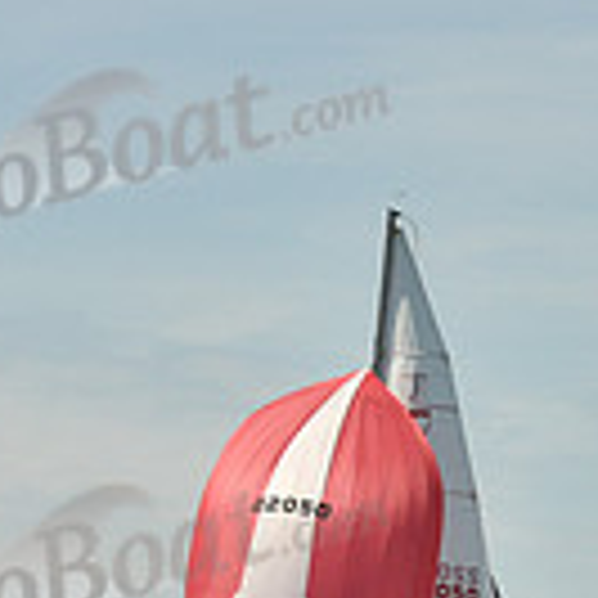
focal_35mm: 370
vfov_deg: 4.7
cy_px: 749
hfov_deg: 4.7
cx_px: 625
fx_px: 7232
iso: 320
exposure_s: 1/1250
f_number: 9
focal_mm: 100
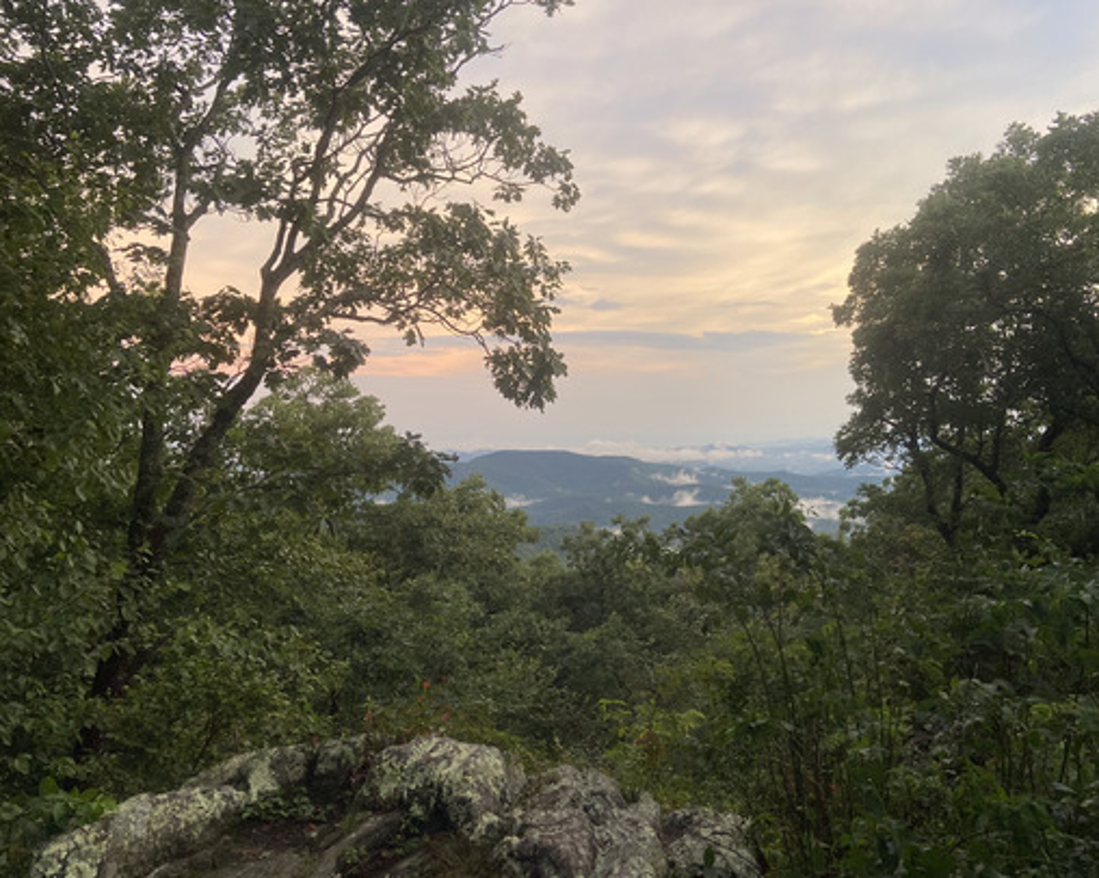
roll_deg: +0.5
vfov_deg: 51.5
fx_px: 910
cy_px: 428
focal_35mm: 28
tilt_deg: +1.0
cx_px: 599
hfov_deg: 62.1
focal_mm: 4.25
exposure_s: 1/122
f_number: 1.8
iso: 80
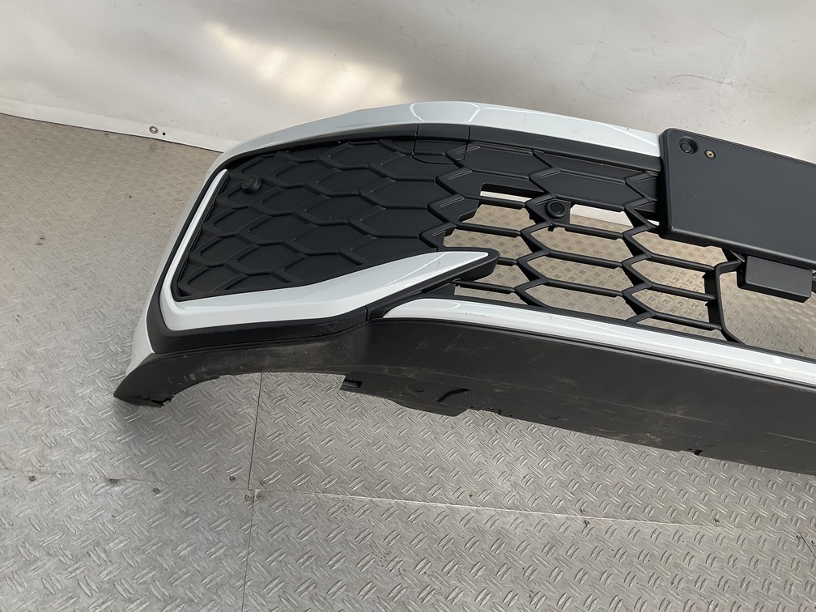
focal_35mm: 29
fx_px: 684
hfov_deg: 61.7
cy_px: 306
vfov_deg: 48.2
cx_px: 408
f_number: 1.8
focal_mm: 3
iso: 16
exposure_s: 1/181
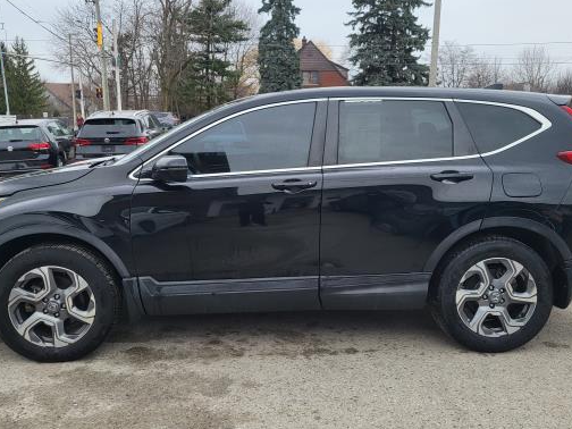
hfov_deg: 55.3
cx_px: 277
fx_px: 545
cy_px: 196
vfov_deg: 42.9
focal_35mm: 33
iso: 40
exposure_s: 1/574
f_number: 1.8
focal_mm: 5.4
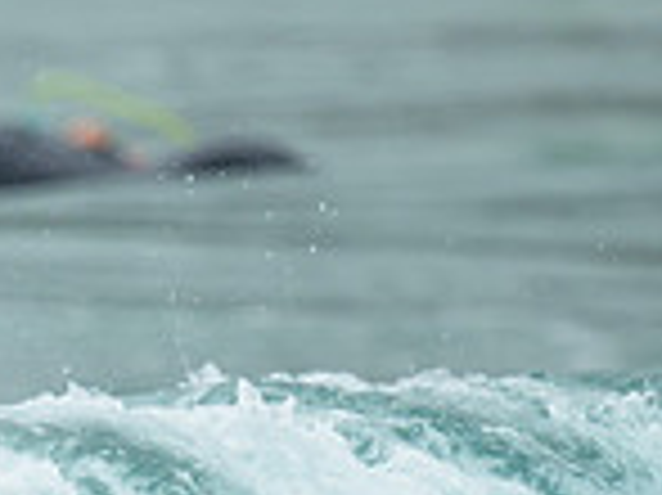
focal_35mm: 4389
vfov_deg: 0.3
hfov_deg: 0.5
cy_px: 423
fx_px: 83867
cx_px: -654
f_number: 6.3
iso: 250
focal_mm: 800
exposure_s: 1/2000
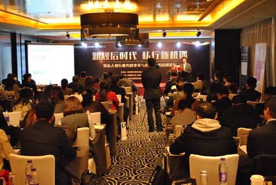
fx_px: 392
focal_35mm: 51
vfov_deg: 26.6
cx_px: 138
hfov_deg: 38.8
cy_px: 92
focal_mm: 34
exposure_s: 1/25
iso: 1600
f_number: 5
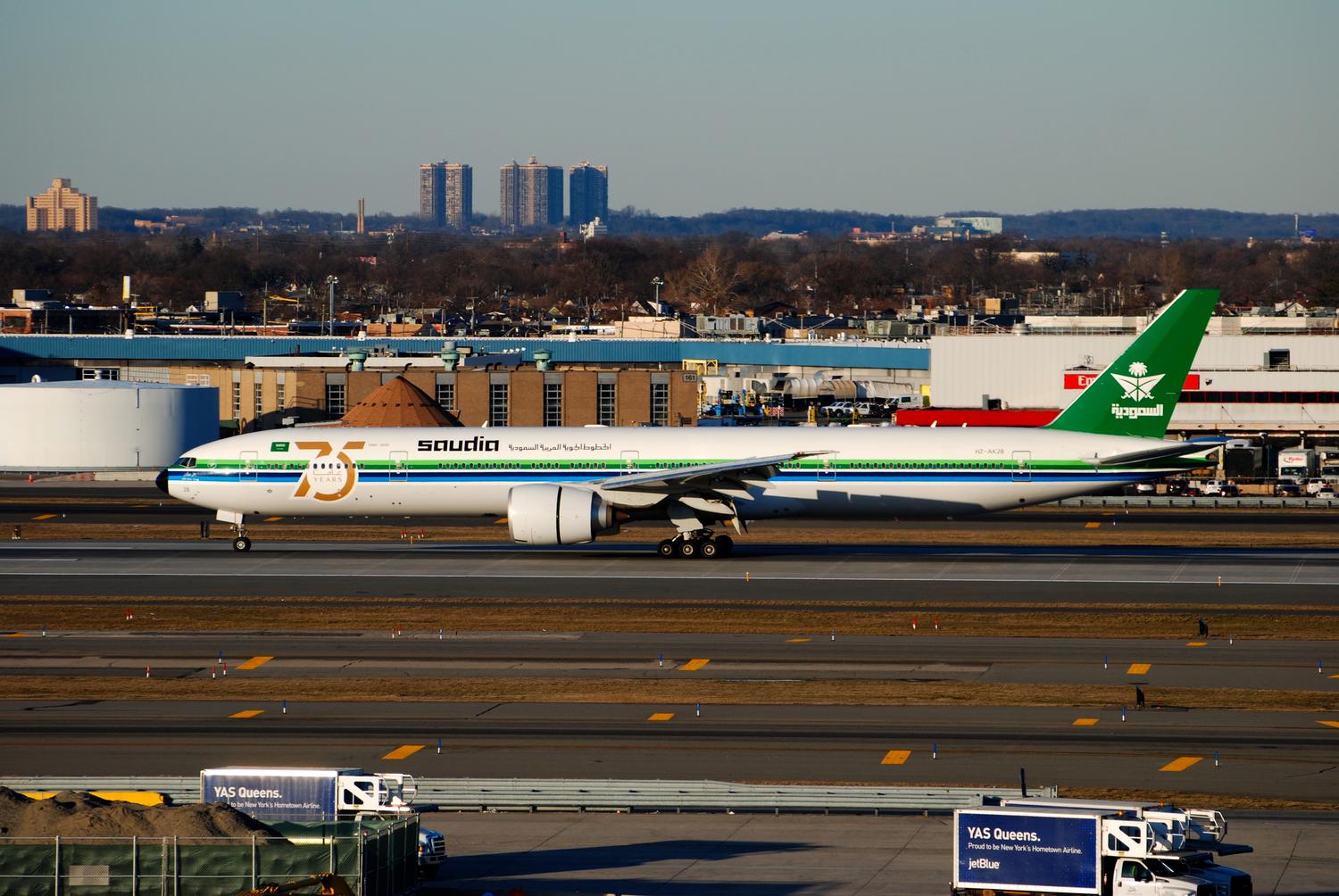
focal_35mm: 232
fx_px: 8658
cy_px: 448
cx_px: 670
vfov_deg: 5.9
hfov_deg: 8.8
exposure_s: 1/640
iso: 125
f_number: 5
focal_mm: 155
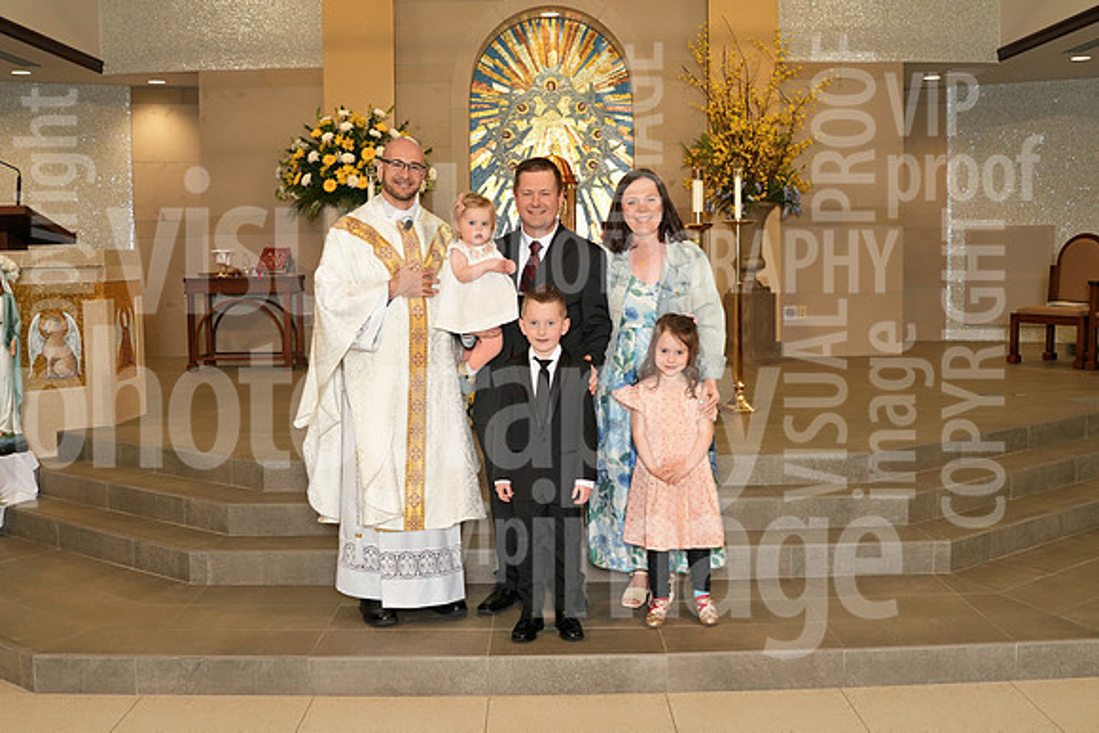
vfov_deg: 36.9
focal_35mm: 36
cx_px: 550
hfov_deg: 53.1
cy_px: 366
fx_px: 1099
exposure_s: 1/80
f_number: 8
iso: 1250
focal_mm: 24
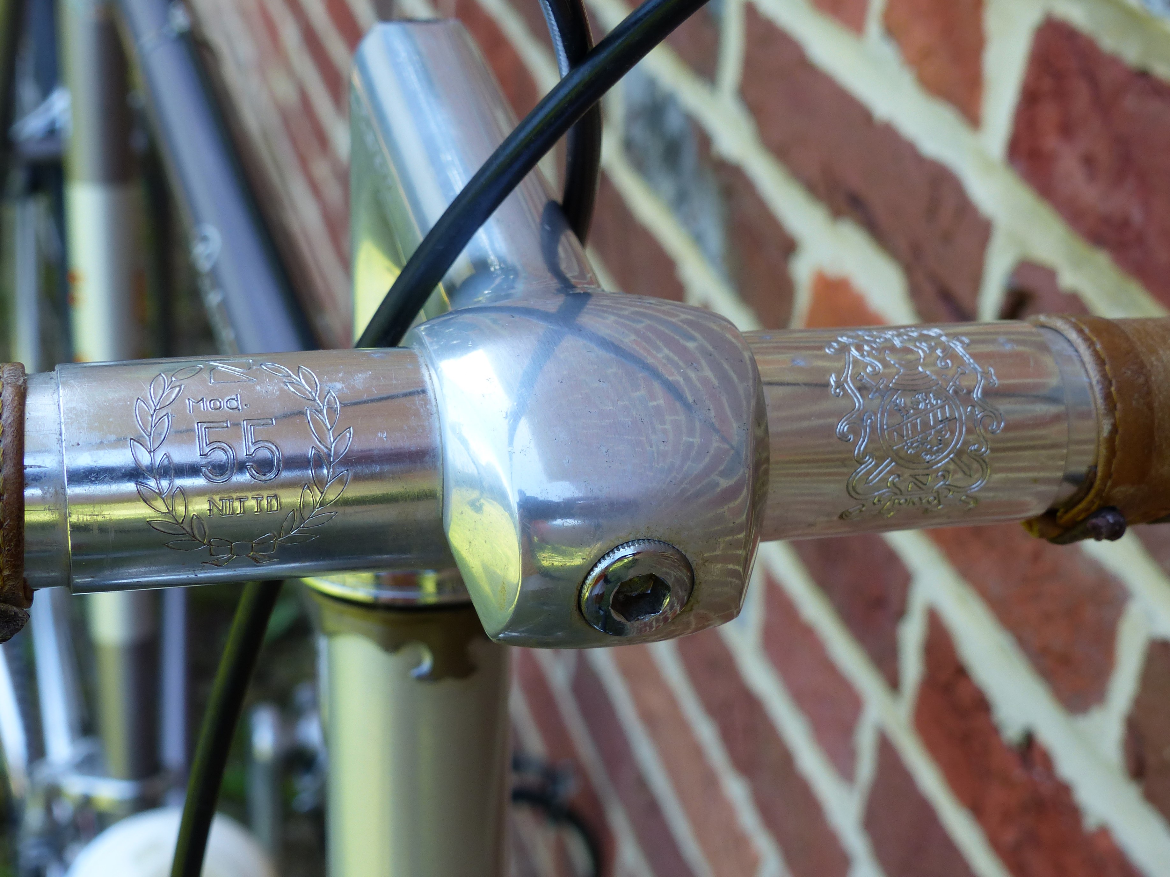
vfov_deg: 28.0
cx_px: 585
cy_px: 438
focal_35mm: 52
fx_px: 1758
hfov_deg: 36.8
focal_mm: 9.4
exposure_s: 1/125
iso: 100
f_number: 3.2
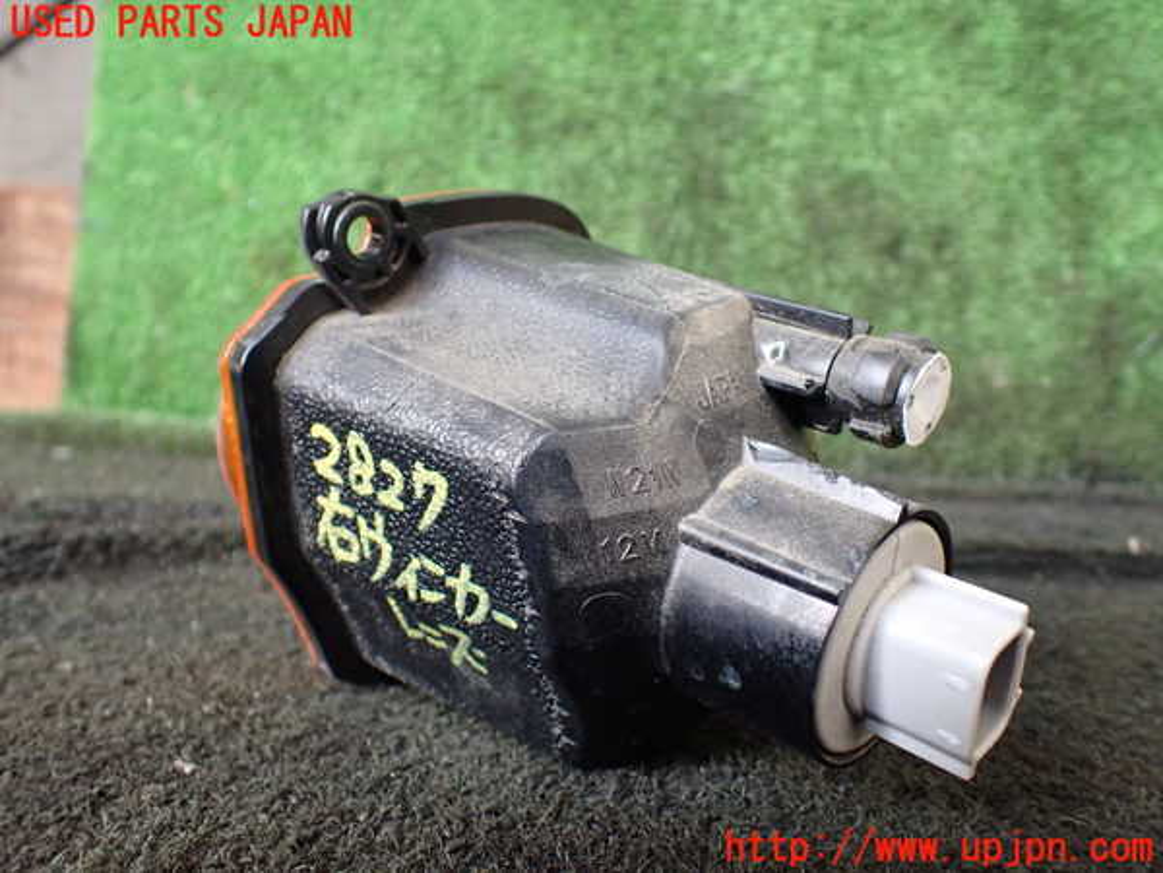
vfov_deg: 46.8
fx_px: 1008
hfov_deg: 60.0
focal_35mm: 30
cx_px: 582
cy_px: 436
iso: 640
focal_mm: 5.4
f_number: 2.3
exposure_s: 1/125
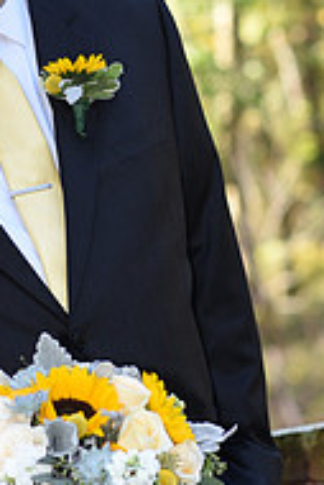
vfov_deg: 7.9
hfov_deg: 5.3
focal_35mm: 260
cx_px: -65
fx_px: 3503
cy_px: 146
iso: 200
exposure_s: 1/200
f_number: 3.5
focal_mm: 85
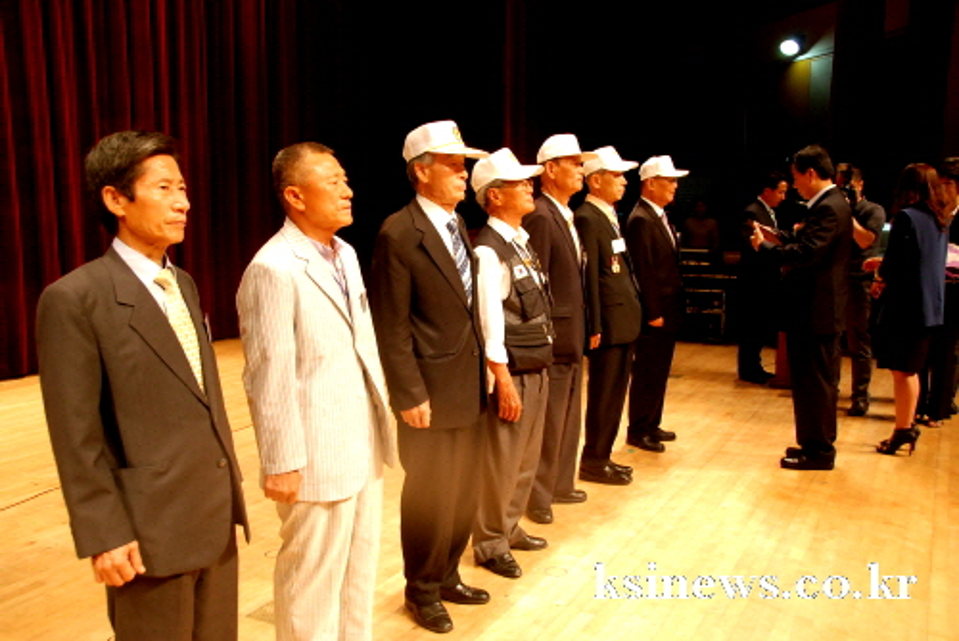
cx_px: 480
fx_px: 880
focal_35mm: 33
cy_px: 320
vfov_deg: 40.0
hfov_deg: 57.2
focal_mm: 22
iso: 800
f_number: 5
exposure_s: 1/100
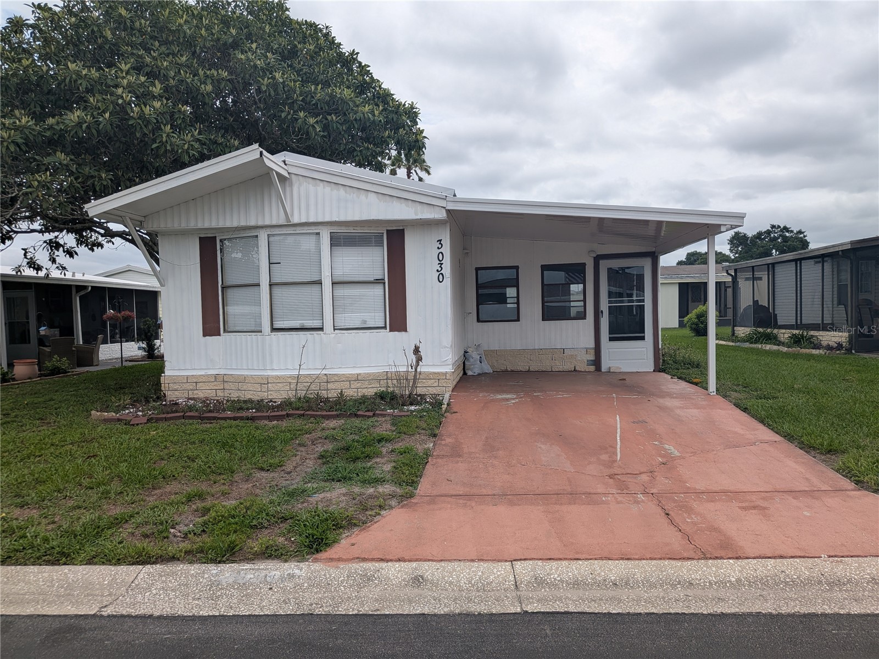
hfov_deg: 71.6
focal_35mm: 24
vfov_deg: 56.8
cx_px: 440
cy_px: 330
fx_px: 609
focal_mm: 4.53
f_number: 1.7
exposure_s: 1/2066
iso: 31
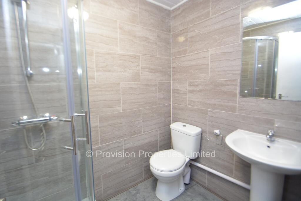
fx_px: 125
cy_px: 100
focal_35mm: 15
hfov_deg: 100.4
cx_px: 150
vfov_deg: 77.4
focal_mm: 10
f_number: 3.5
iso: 800
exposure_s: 1/30
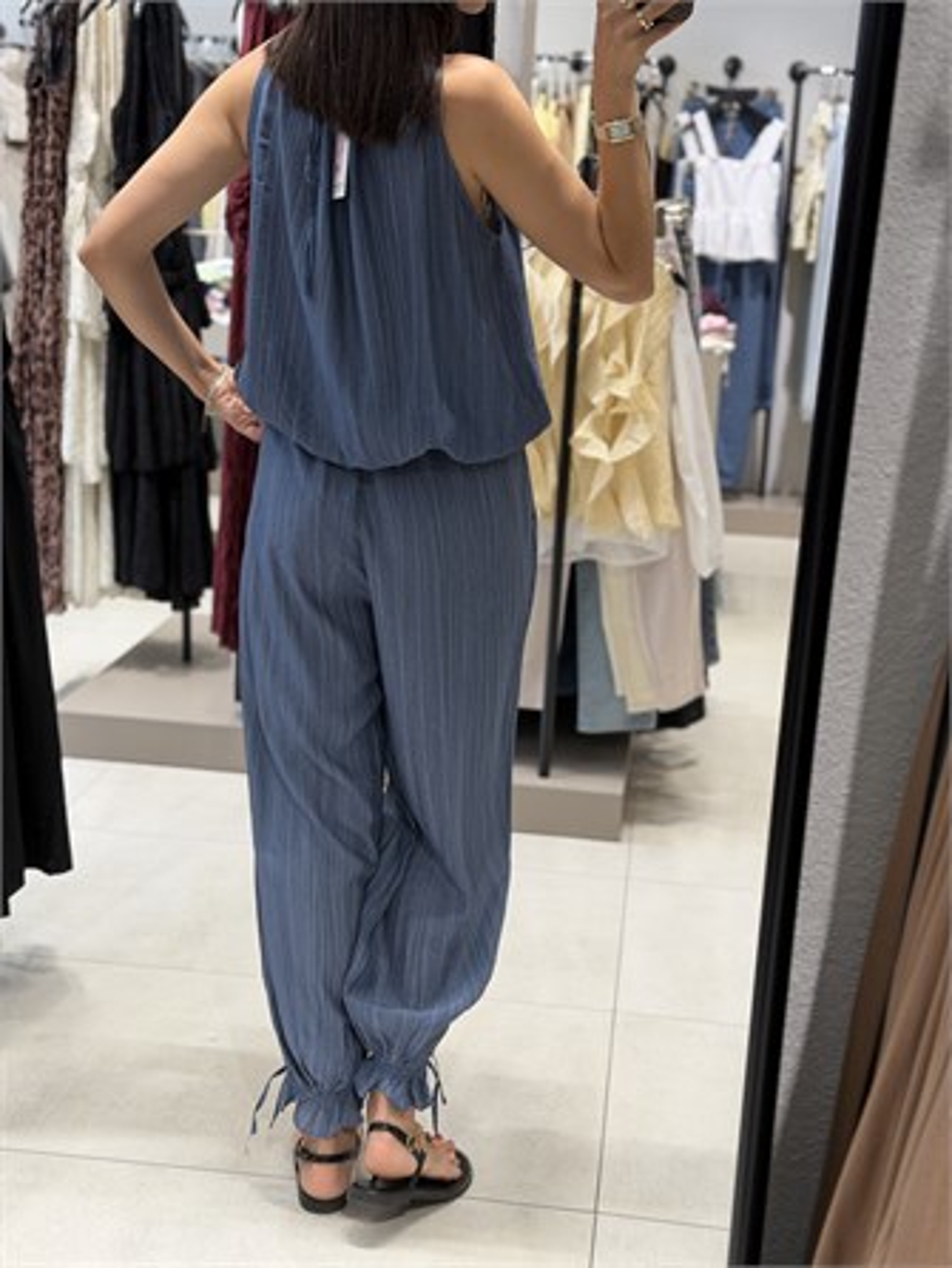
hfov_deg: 30.3
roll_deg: -1.9
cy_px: 634
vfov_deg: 39.6
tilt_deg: -30.9
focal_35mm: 48
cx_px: 476
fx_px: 1758
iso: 64
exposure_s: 1/100
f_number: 1.78
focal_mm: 6.76
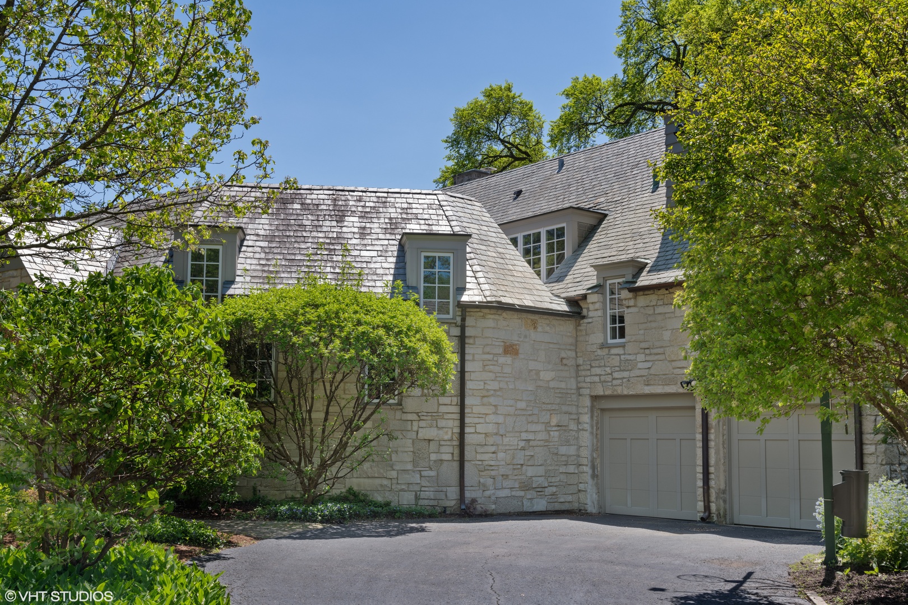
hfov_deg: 48.5
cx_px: 454
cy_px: 302
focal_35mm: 40
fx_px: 1009
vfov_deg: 33.4
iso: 200
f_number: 9.5
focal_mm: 40
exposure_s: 1/250
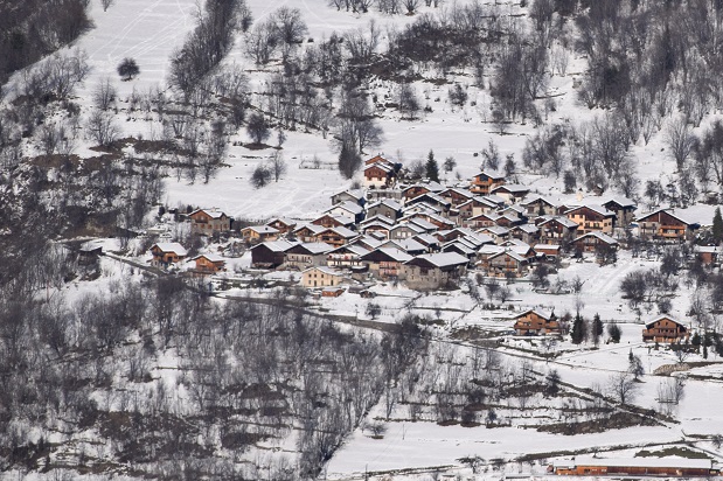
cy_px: 237
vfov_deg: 2.8
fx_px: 9735
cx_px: 556
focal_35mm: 485
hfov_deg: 4.3
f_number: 9
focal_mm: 200
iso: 200
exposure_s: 1/1250
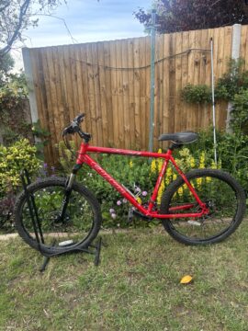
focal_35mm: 26
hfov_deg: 53.1
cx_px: 124
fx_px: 248
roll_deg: +1.9
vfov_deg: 67.3
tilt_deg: -13.8
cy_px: 166
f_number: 1.6
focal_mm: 5.96
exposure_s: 1/121
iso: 80
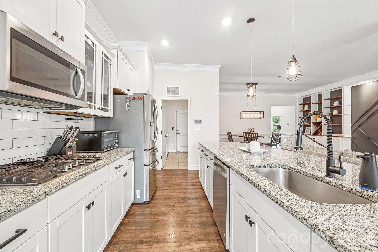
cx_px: 189
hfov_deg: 100.4
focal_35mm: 15
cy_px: 126
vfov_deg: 77.3
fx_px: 157
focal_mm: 10
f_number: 8
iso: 400
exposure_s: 1/6
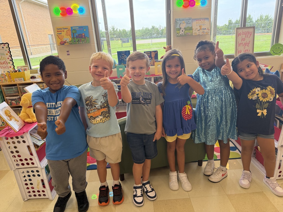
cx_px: 142
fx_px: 196
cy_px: 106
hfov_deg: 71.6
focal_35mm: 24
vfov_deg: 56.8
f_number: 1.78
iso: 320
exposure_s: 1/120
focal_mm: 6.76
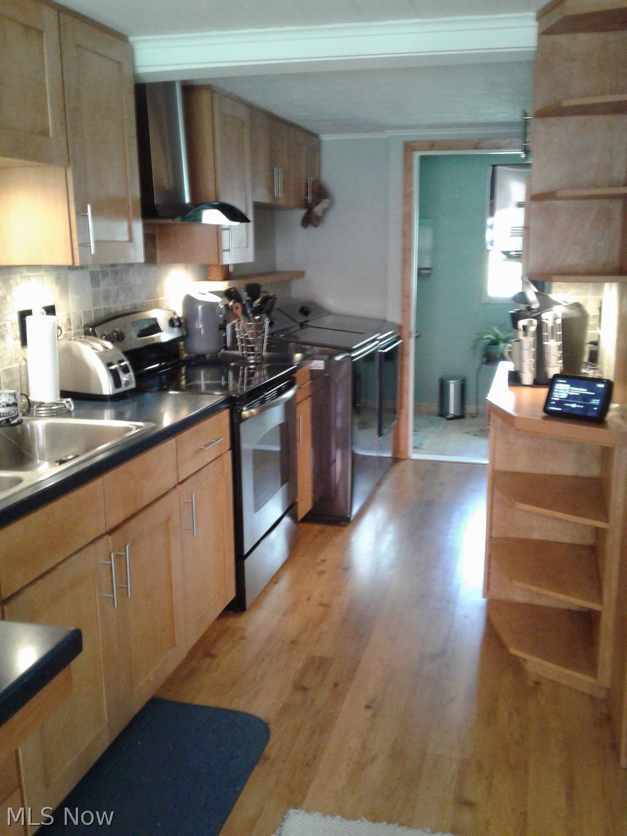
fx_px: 797
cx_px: 314
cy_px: 418
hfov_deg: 42.9
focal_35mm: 33
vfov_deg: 55.4
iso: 200
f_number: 2.2
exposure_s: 1/8
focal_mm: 3.3
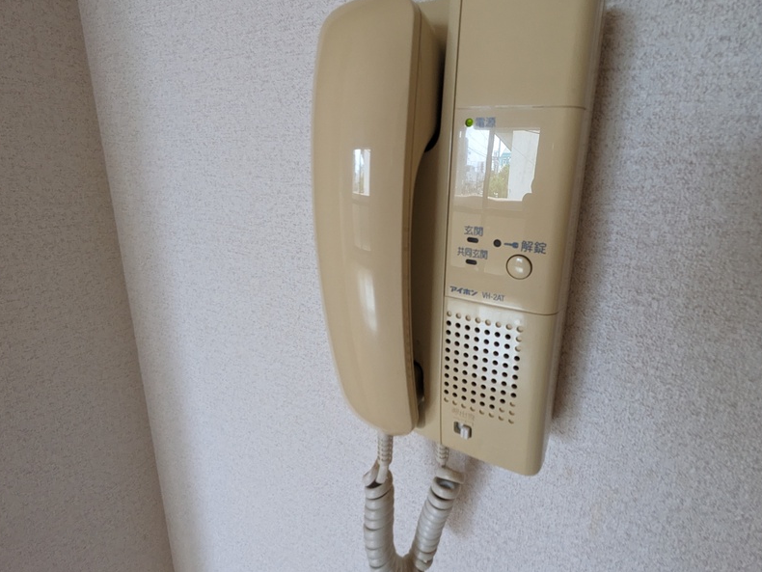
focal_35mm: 17
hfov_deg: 90.4
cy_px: 251
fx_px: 374
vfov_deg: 74.5
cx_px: 436
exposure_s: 1/120
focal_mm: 1.83
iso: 254
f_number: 2.2
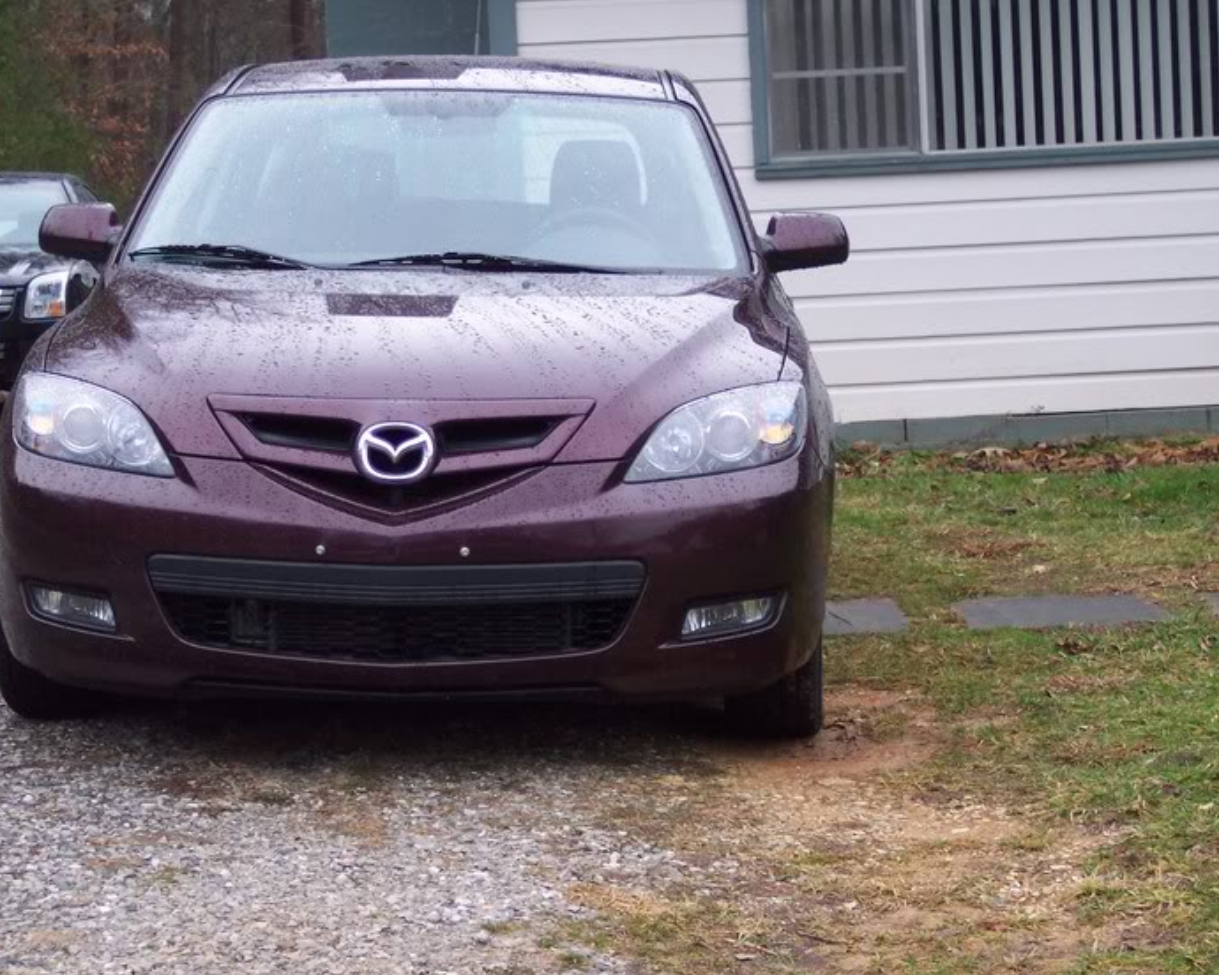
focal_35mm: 86
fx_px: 3103
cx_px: 569
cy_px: 499
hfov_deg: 22.2
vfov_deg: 17.9
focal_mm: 16
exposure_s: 1/180
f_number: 3.8
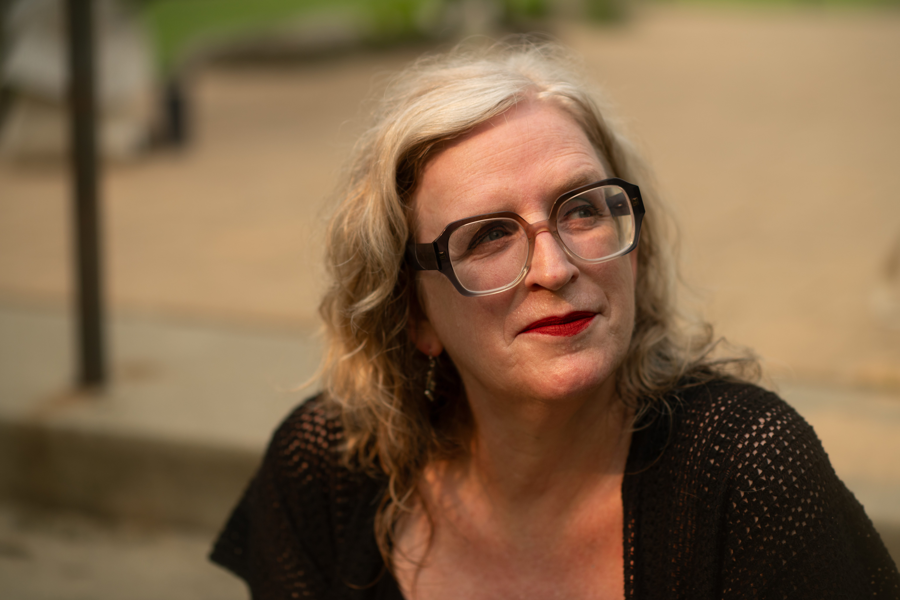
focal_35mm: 85
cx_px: 450
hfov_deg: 23.9
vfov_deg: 16.1
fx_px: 2125
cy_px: 300
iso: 160
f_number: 2.5
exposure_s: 1/1600
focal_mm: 85
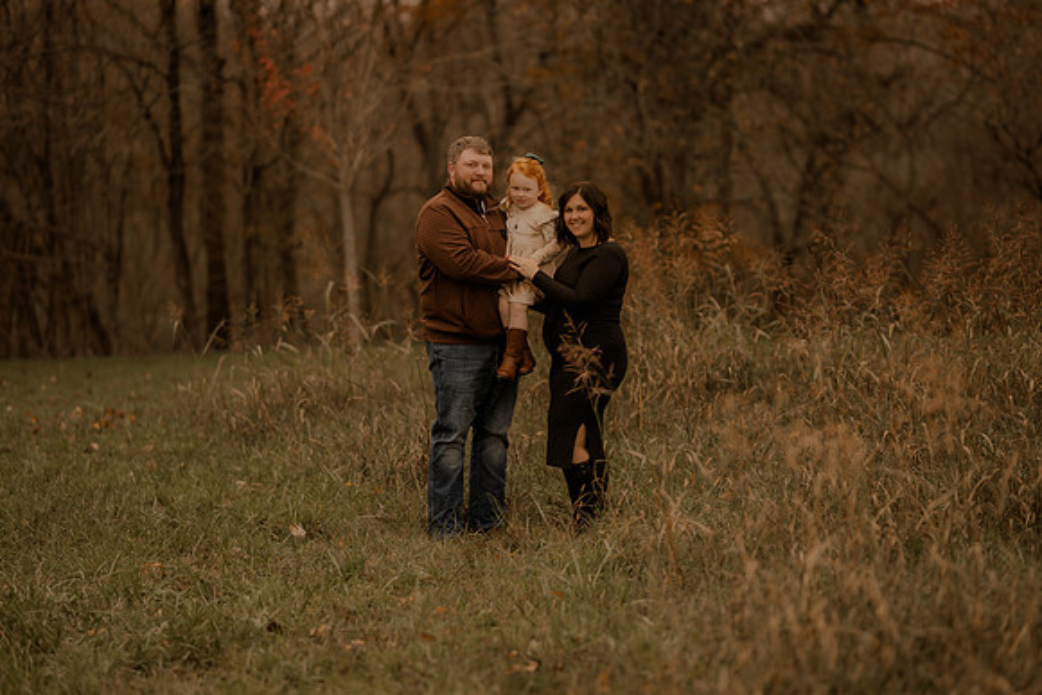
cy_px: 348
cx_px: 521
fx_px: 2461
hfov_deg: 23.9
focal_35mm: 85
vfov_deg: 16.1
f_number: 1.6
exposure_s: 1/500
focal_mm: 85
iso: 200
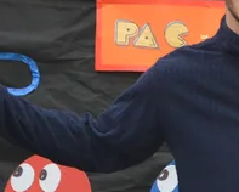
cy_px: 306
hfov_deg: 8.6
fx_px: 1579
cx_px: 277
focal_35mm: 223
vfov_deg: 6.8
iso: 400
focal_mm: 22
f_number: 5
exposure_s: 1/100
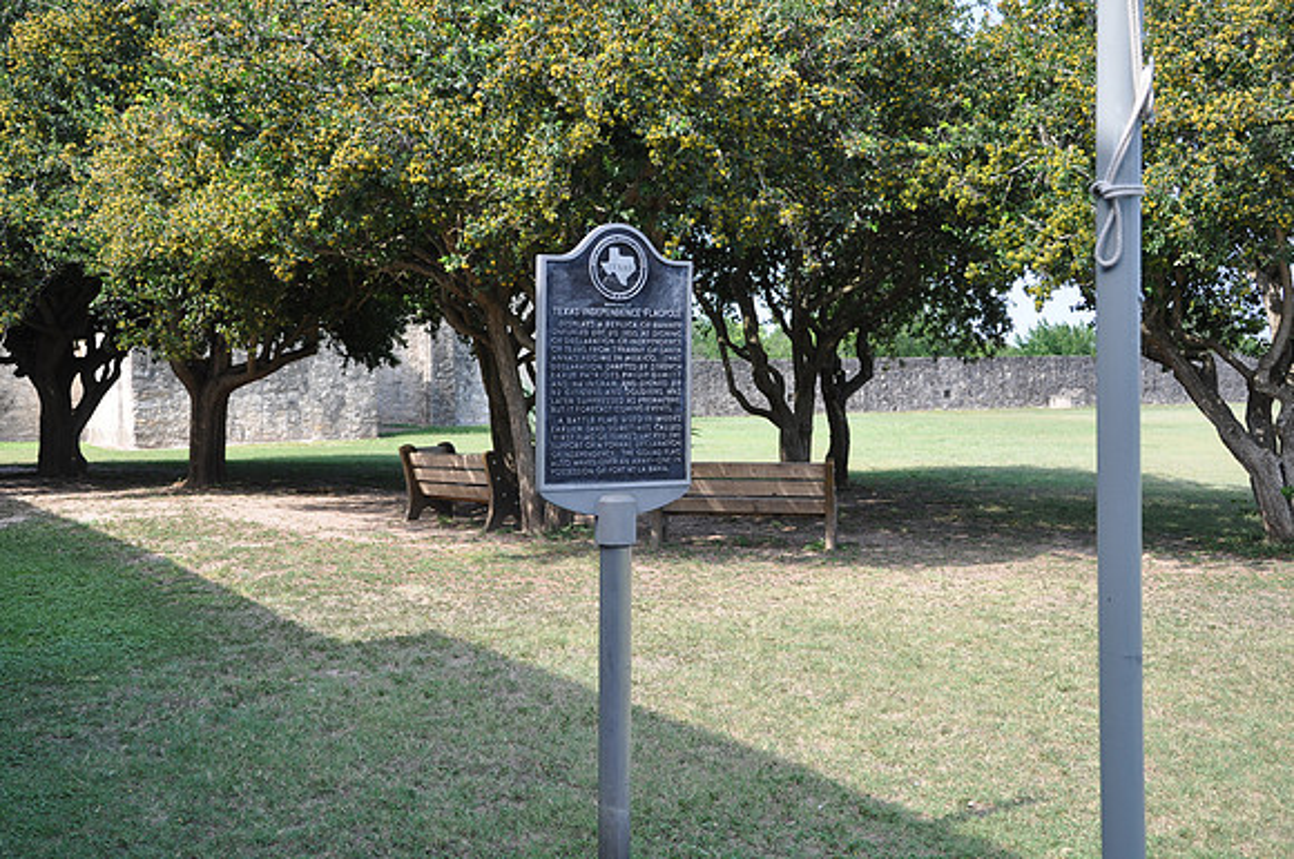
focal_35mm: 42
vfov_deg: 31.8
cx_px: 647
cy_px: 430
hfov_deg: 46.5
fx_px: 1508
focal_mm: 28
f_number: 6.3
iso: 200
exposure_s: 1/160
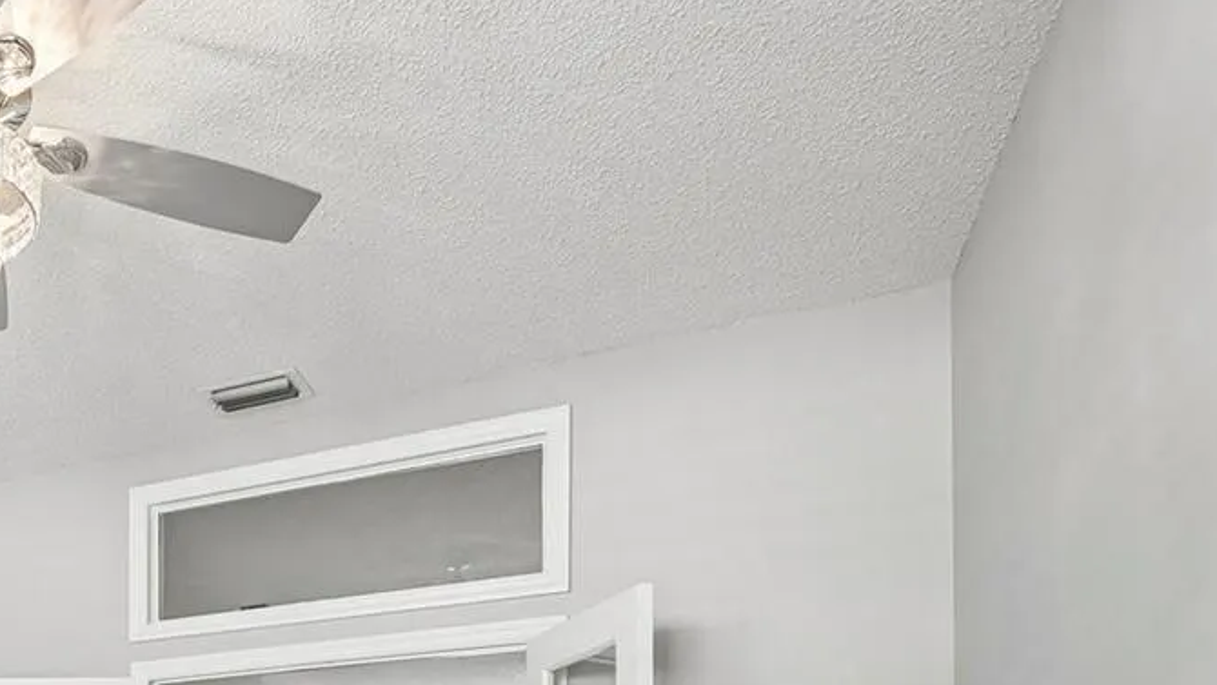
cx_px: 47
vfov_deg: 28.2
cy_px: 874
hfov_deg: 48.4
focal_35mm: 35
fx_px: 1130
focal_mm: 14
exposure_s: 1/30
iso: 400
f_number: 8
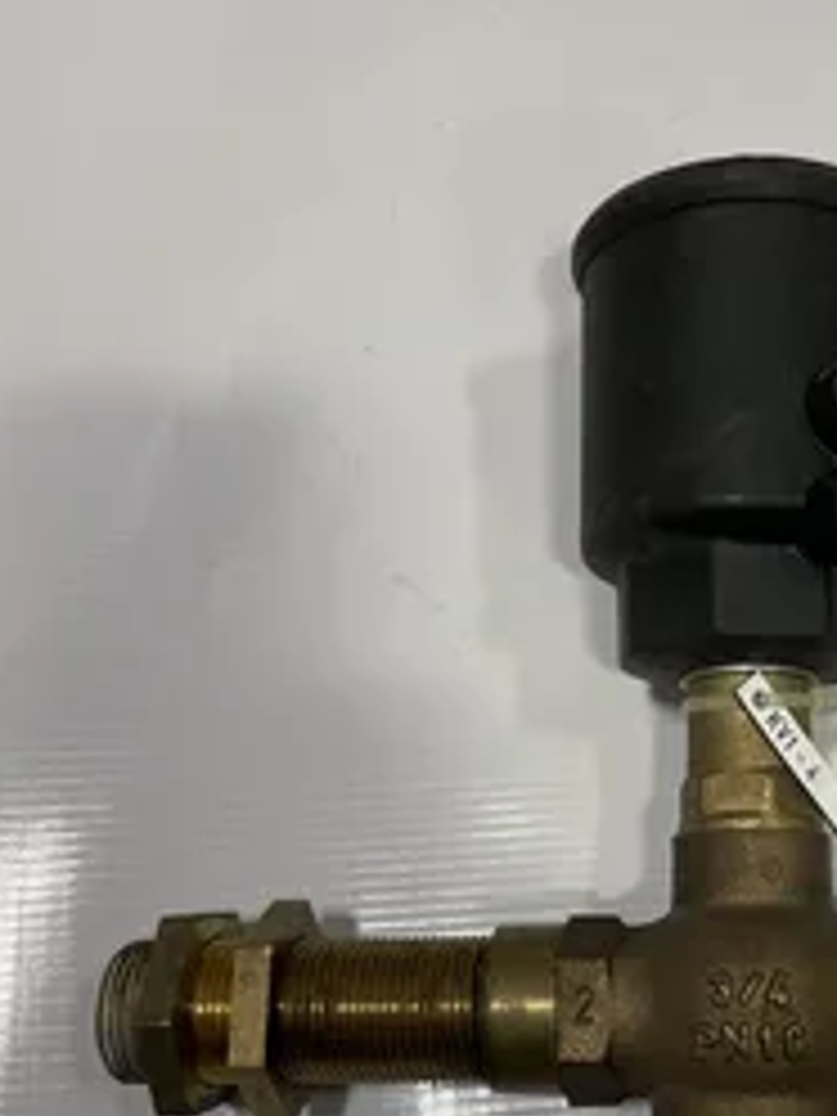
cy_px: 742
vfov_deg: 44.2
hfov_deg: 33.7
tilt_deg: -75.8
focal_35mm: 42
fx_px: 1354
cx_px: 626
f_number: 1.6
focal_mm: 4.2
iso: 80
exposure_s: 1/60
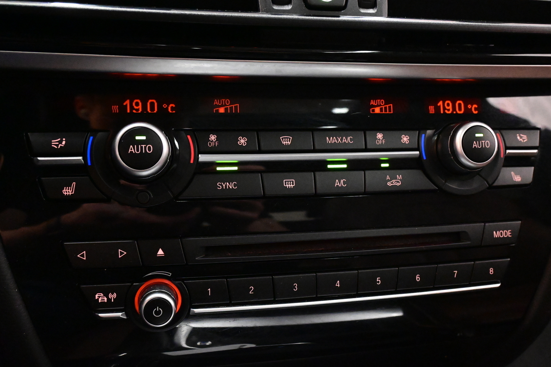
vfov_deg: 40.0
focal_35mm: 33
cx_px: 276
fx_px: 505
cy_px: 184
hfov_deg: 57.2
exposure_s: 1/100
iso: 12800
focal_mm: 22
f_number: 5.6
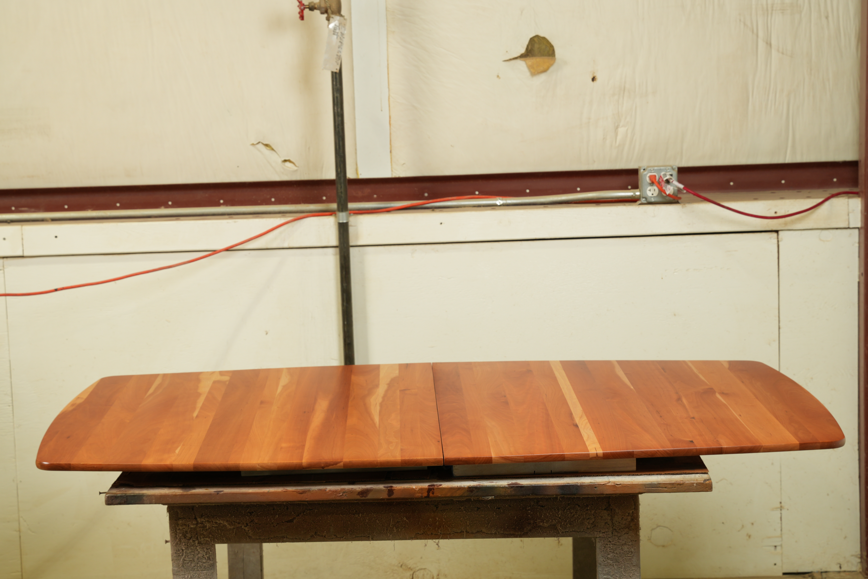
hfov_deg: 26.8
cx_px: 434
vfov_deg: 18.0
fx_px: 1823
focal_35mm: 76
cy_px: 290
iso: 125
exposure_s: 1/2.5
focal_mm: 50.4
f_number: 8
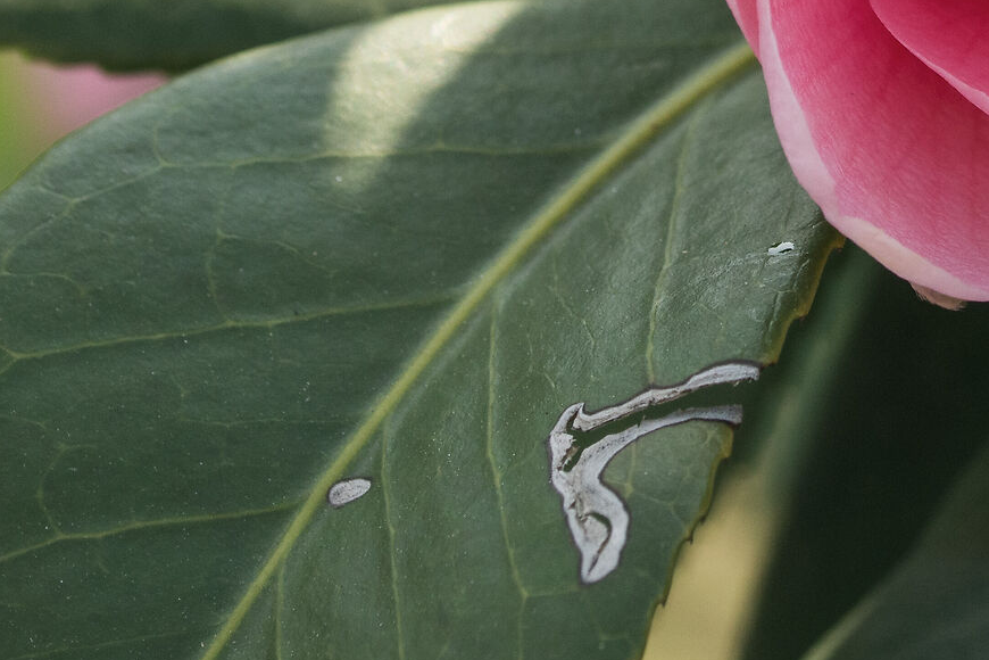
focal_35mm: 434
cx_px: 1154
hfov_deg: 4.7
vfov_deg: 3.2
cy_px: -134
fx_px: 11932
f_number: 9
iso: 500
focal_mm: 105
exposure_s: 1/500
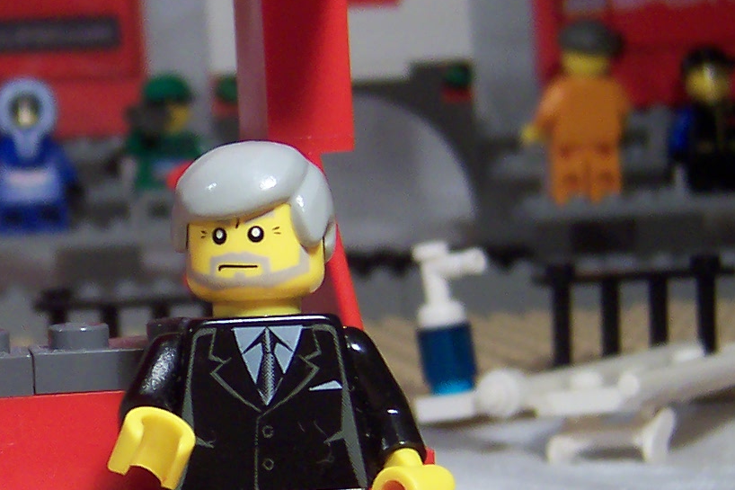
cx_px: 29
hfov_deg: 21.3
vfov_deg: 14.7
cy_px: 269
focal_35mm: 93
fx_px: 1898
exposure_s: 1/30
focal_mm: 5.6
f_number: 2.8
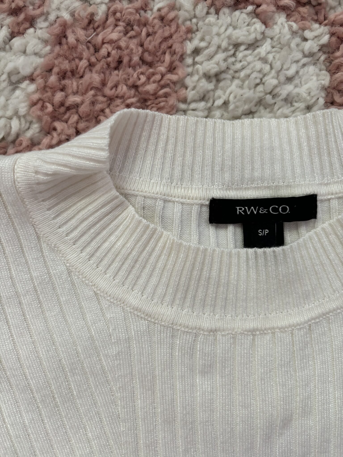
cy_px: 228
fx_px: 344
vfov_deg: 67.3
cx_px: 172
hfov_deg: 53.1
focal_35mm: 26
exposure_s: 1/60
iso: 200
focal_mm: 5.96
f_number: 1.6
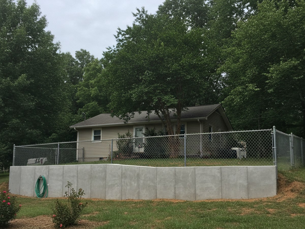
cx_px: 152
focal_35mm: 23
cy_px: 114
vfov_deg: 58.9
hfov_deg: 73.9
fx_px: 203
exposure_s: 1/1157
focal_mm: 6.4
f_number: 1.8
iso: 496
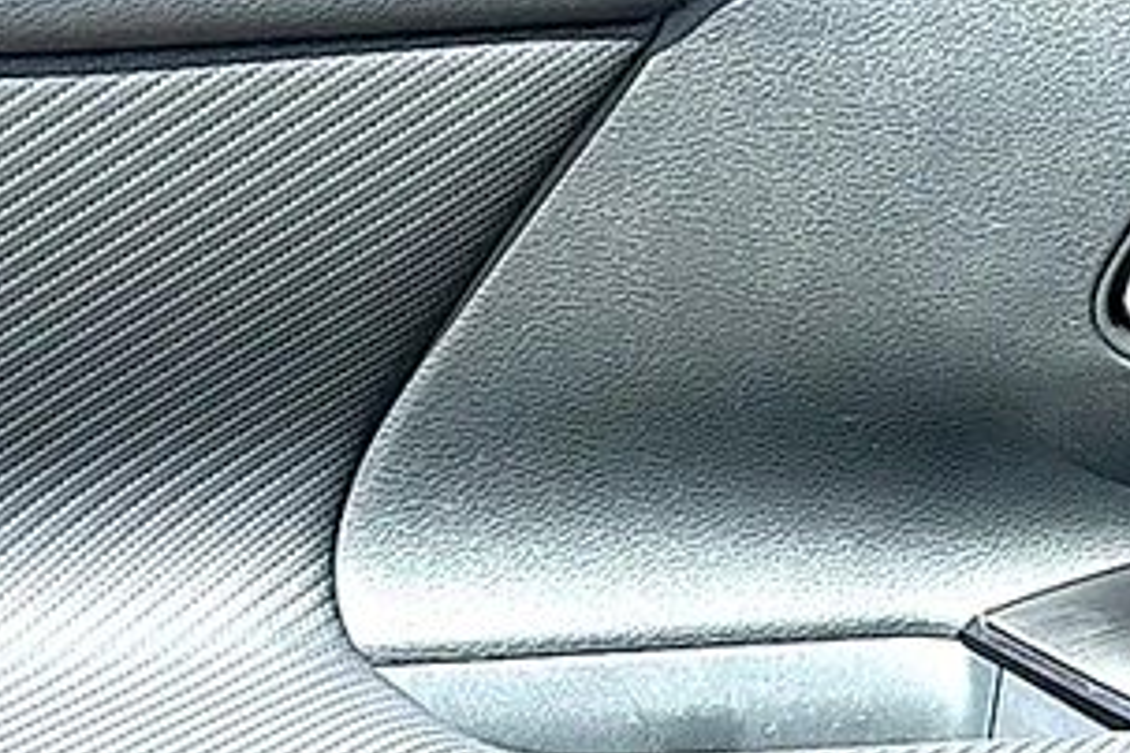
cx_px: 1104
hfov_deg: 23.3
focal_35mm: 84
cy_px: 434
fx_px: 2636
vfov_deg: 16.3
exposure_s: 1/1110
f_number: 1.78
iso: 80
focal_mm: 6.86
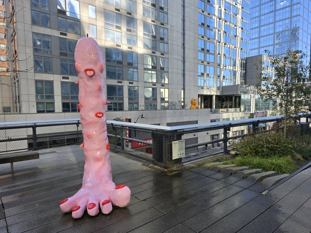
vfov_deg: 58.9
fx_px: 207
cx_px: 156
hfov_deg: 73.9
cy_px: 116
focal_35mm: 23
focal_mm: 6.3
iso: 16
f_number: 1.7
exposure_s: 1/180
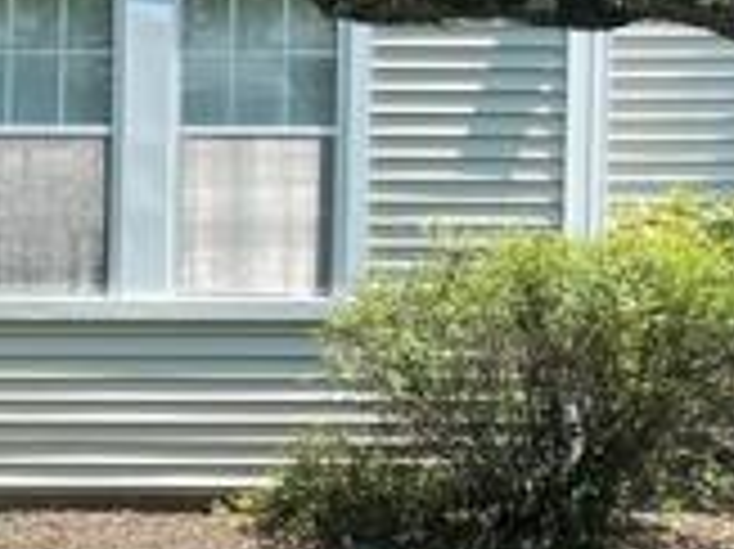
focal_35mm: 115
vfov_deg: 12.9
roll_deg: +0.0
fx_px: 2437
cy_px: 315
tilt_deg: -2.1
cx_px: -473
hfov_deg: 15.4
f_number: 1.6
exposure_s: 1/1600
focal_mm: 5.1
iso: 50
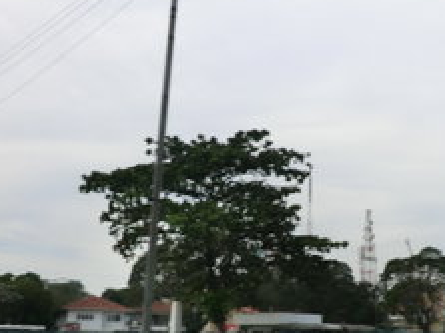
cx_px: 327
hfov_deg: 42.7
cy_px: 253
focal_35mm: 43
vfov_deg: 32.9
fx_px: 552
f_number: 7.5
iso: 80
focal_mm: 4.3
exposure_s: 1/250
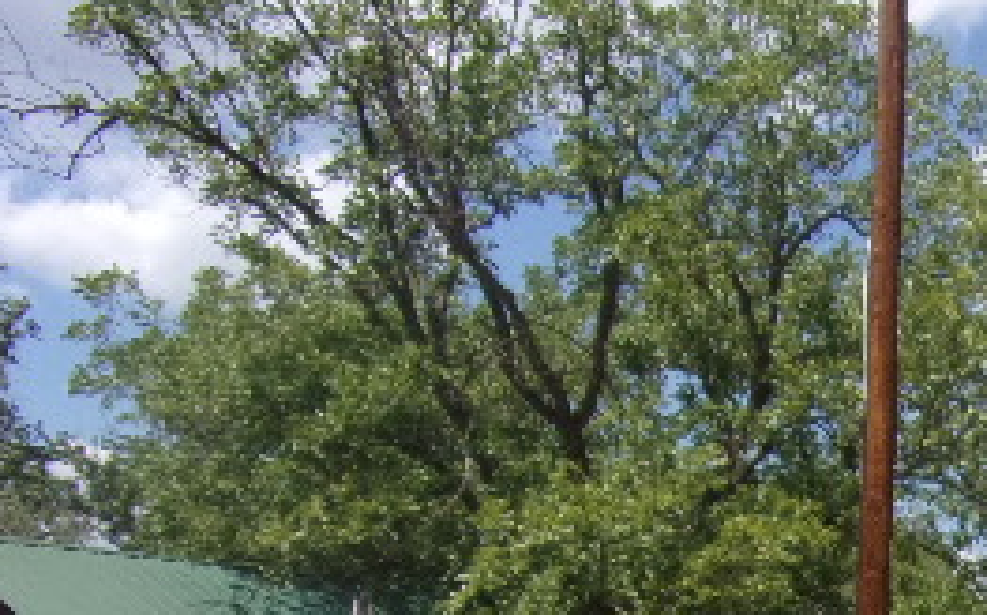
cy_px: 885
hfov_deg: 28.7
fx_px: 1667
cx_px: 1178
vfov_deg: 18.8
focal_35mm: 62
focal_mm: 4.3
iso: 80
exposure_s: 1/1100
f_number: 3.3
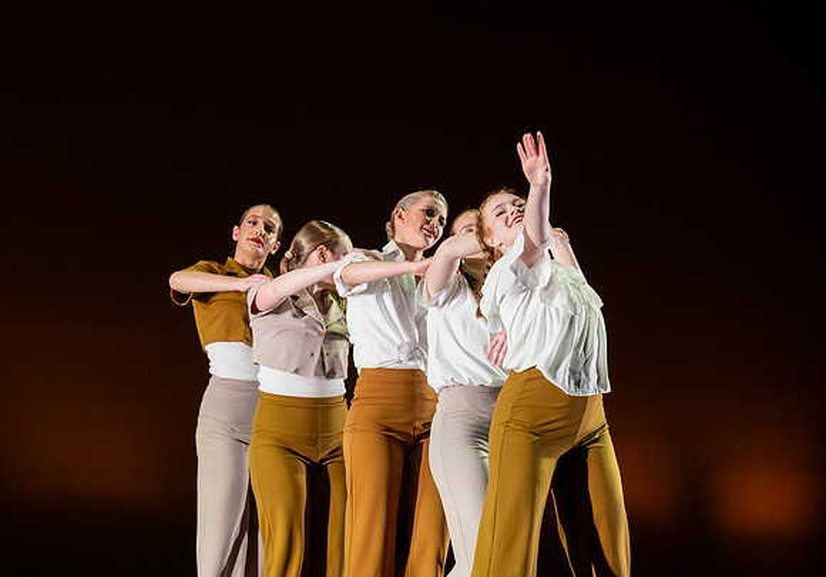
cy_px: 219
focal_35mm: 186
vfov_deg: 7.6
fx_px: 4335
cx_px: 432
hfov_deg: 10.9
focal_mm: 145
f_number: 3.5
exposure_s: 1/200
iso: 3200
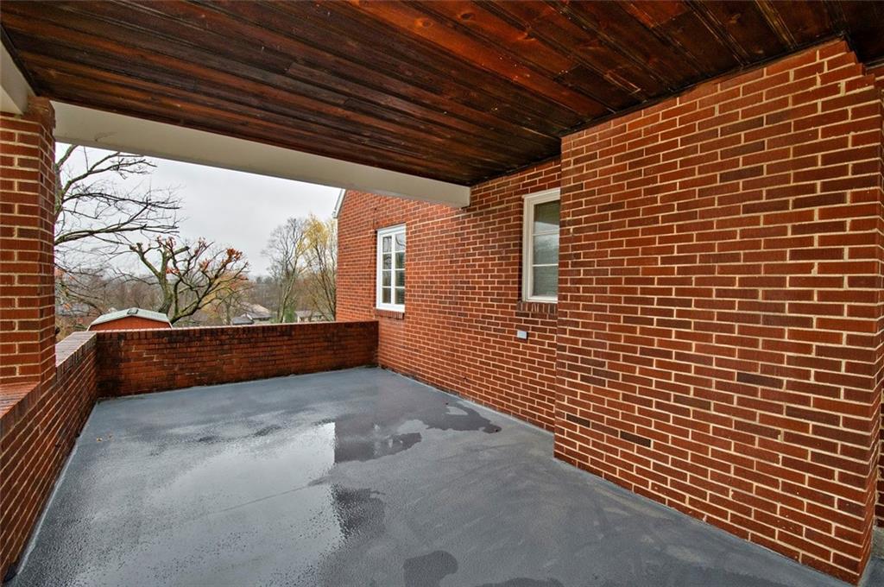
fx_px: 368
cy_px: 294
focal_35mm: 15
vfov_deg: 77.2
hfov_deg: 100.5
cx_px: 442
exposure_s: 1/30
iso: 500
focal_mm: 10
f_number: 10
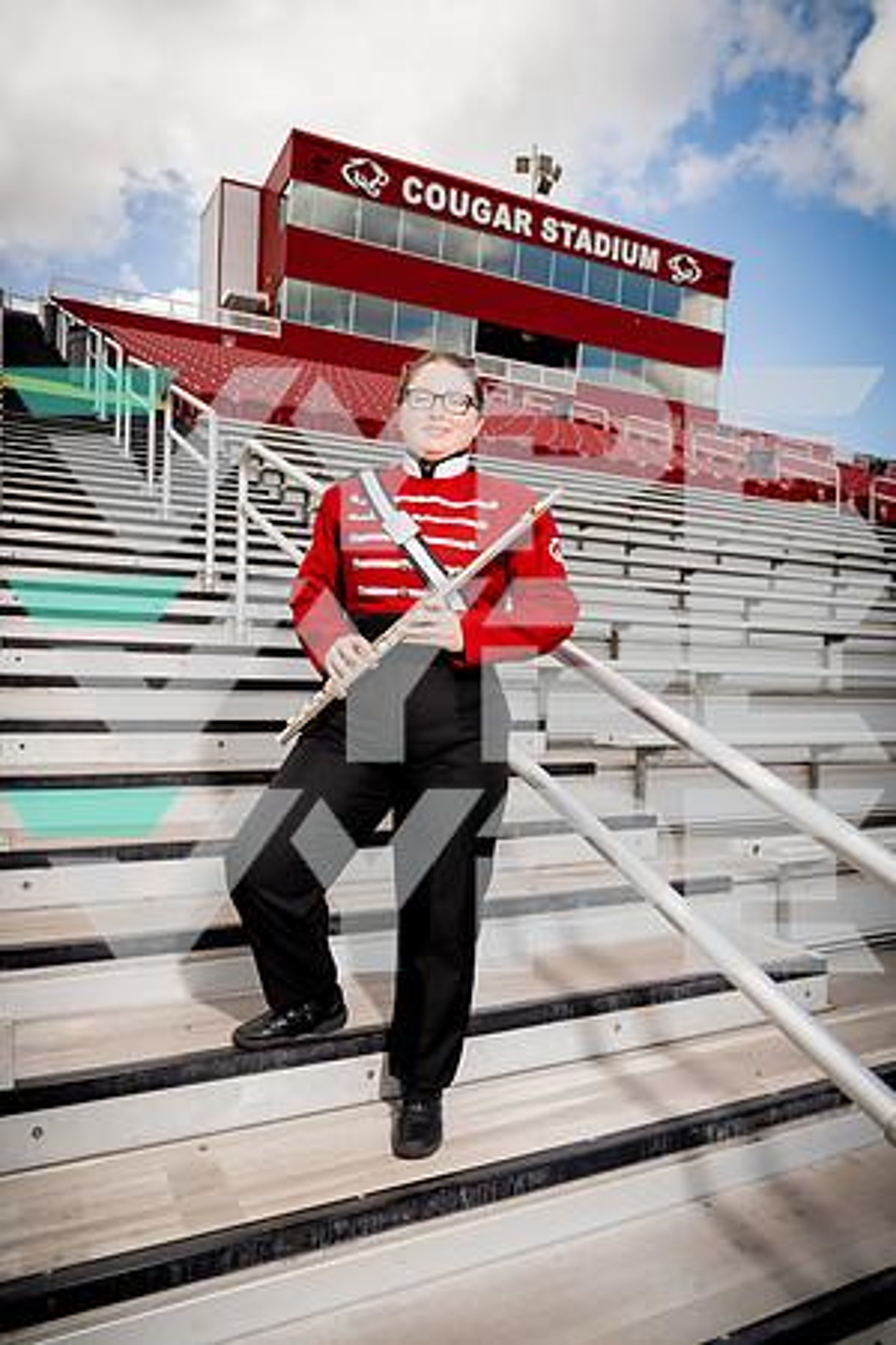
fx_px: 896
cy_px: 672
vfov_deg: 73.7
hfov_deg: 53.1
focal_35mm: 24
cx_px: 448
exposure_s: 1/250
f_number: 5
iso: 100
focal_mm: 24
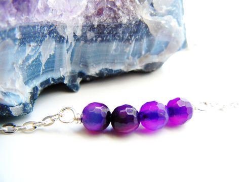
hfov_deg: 60.0
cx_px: 122
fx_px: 211
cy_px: 91
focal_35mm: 30
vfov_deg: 46.8
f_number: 3.5
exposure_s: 1/22.4
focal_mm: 5.4
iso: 400
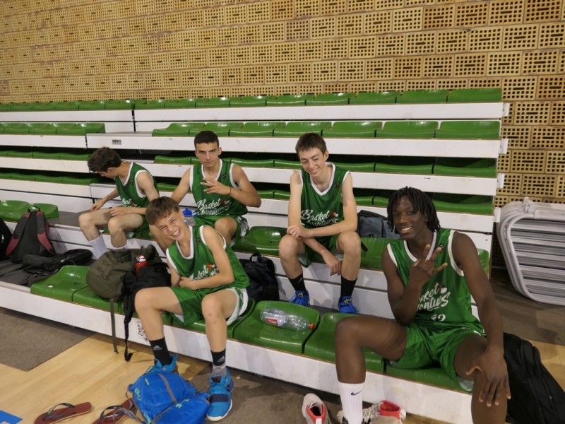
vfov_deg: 53.1
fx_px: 424
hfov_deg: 67.3
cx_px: 282
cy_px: 212
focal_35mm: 26
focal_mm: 8.8
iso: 125
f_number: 1.4
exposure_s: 1/80
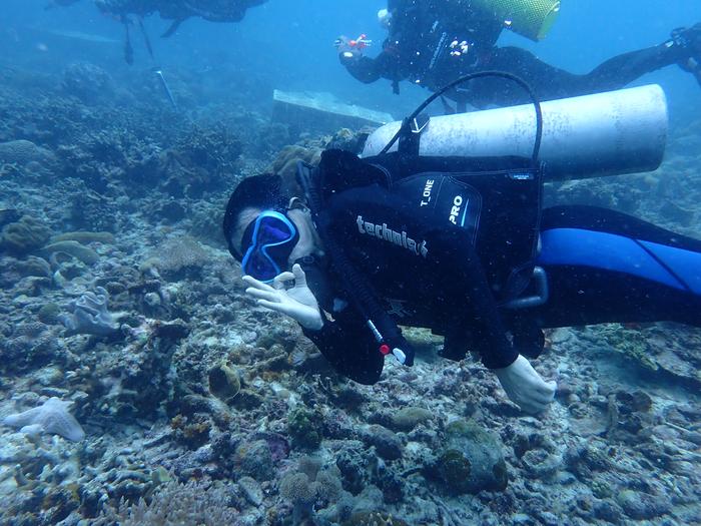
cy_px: 263
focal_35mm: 25
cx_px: 350
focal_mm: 4.5
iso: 125
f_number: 2.8
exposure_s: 1/125
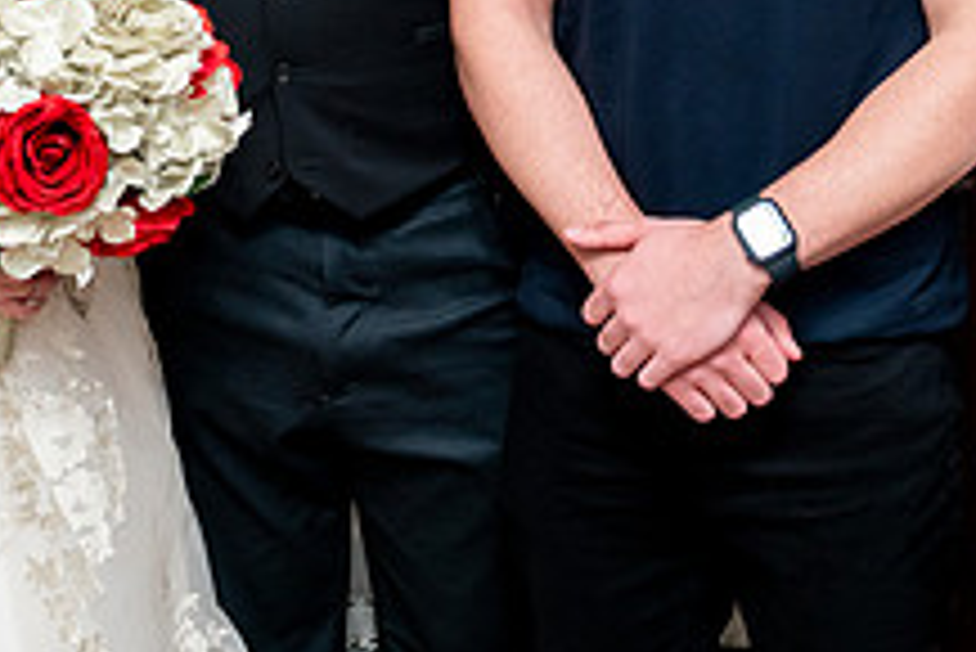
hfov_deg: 24.4
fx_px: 2252
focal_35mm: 83
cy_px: -124
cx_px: 589
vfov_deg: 15.9
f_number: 2.8
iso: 1600
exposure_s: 1/160
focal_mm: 31
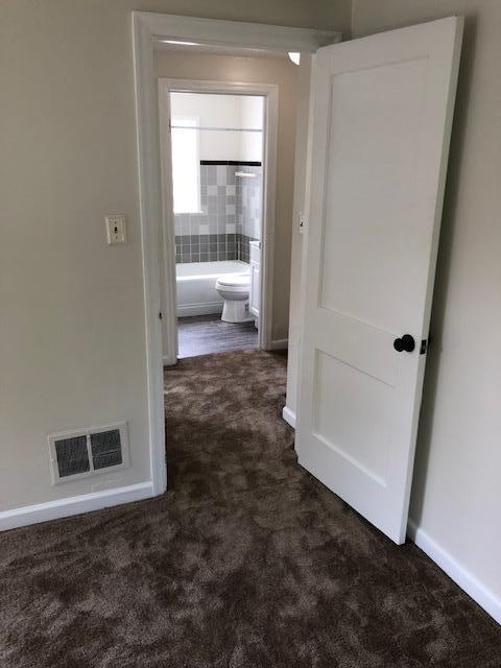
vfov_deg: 63.4
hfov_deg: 49.7
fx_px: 540
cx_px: 250
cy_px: 334
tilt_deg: -16.5
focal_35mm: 28
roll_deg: -0.7
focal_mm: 3.99
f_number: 1.8
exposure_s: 1/40
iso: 25
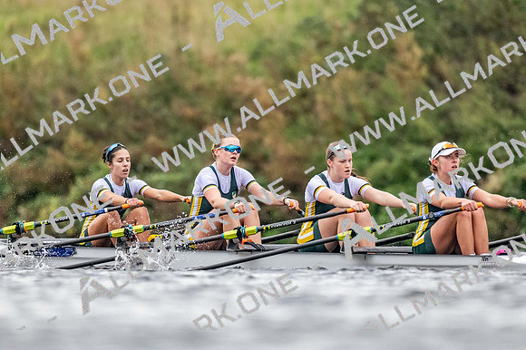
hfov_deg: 2.3
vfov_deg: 1.5
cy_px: 175
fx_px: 13142
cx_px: 263
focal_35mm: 900
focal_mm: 600
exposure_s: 1/2500
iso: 4000
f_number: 4
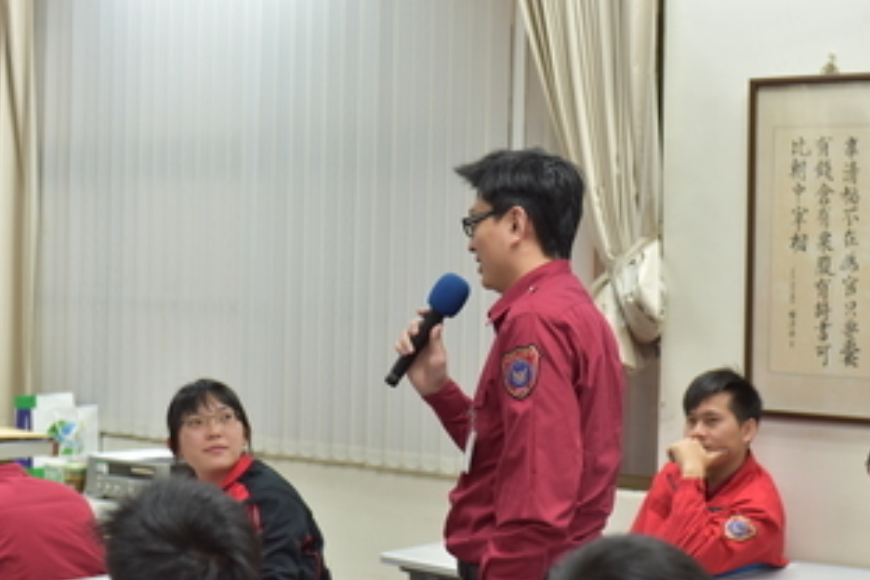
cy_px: 277
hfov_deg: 26.3
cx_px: 477
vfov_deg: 17.7
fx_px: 1861
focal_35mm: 77
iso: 400
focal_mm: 60
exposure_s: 1/60
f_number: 4
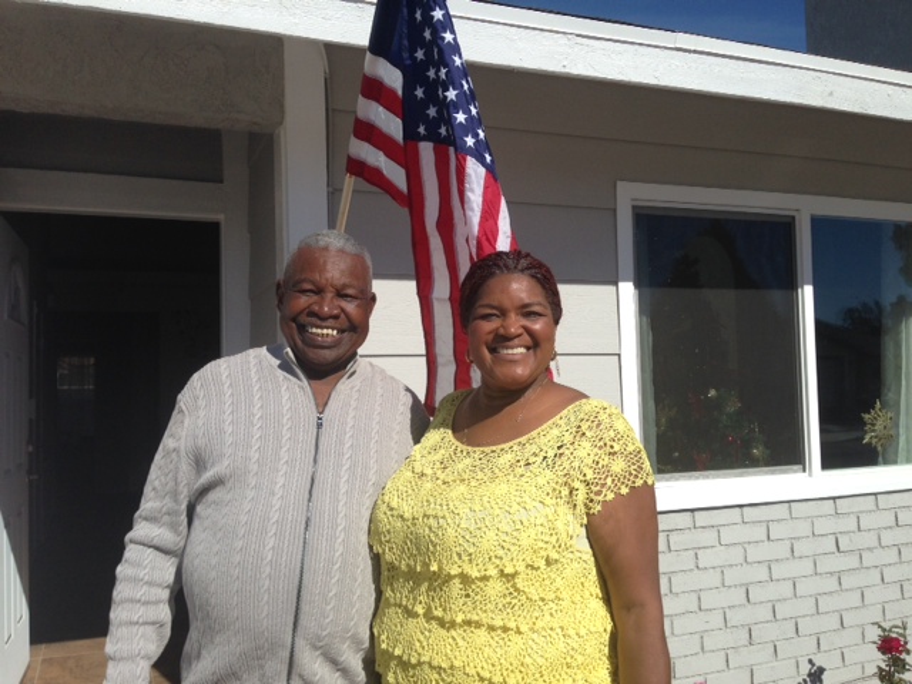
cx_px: 456
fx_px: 869
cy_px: 342
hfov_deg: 55.4
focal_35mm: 33
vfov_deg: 42.9
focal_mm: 4.12
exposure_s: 1/2584
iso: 50
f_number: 2.4
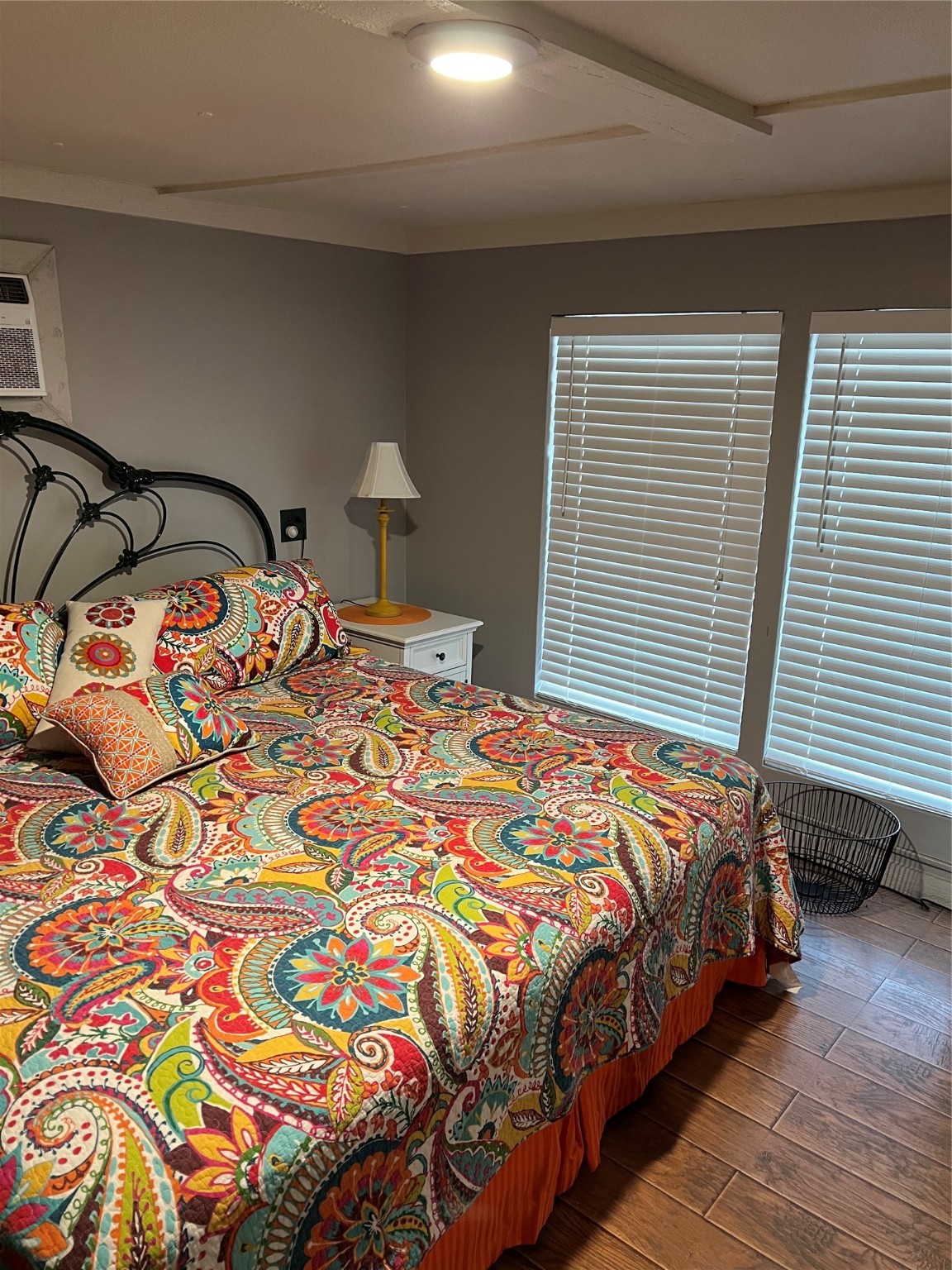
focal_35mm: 26
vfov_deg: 67.3
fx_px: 953
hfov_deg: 53.1
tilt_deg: -14.4
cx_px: 476
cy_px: 635
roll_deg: -2.3
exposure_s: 1/60
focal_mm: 5.7
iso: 200
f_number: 1.5
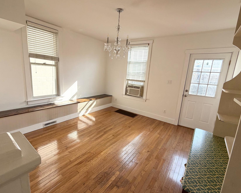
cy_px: 97
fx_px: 121
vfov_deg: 77.0
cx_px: 115
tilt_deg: -11.5
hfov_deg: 89.6
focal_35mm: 17
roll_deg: -3.6
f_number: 2.2
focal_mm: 2.22
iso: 50
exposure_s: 1/126
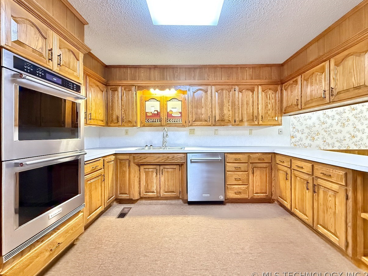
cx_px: 190
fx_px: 159
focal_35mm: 15
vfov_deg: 81.7
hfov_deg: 98.1
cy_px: 134
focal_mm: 2.22
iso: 1000
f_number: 2.2
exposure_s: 1/40
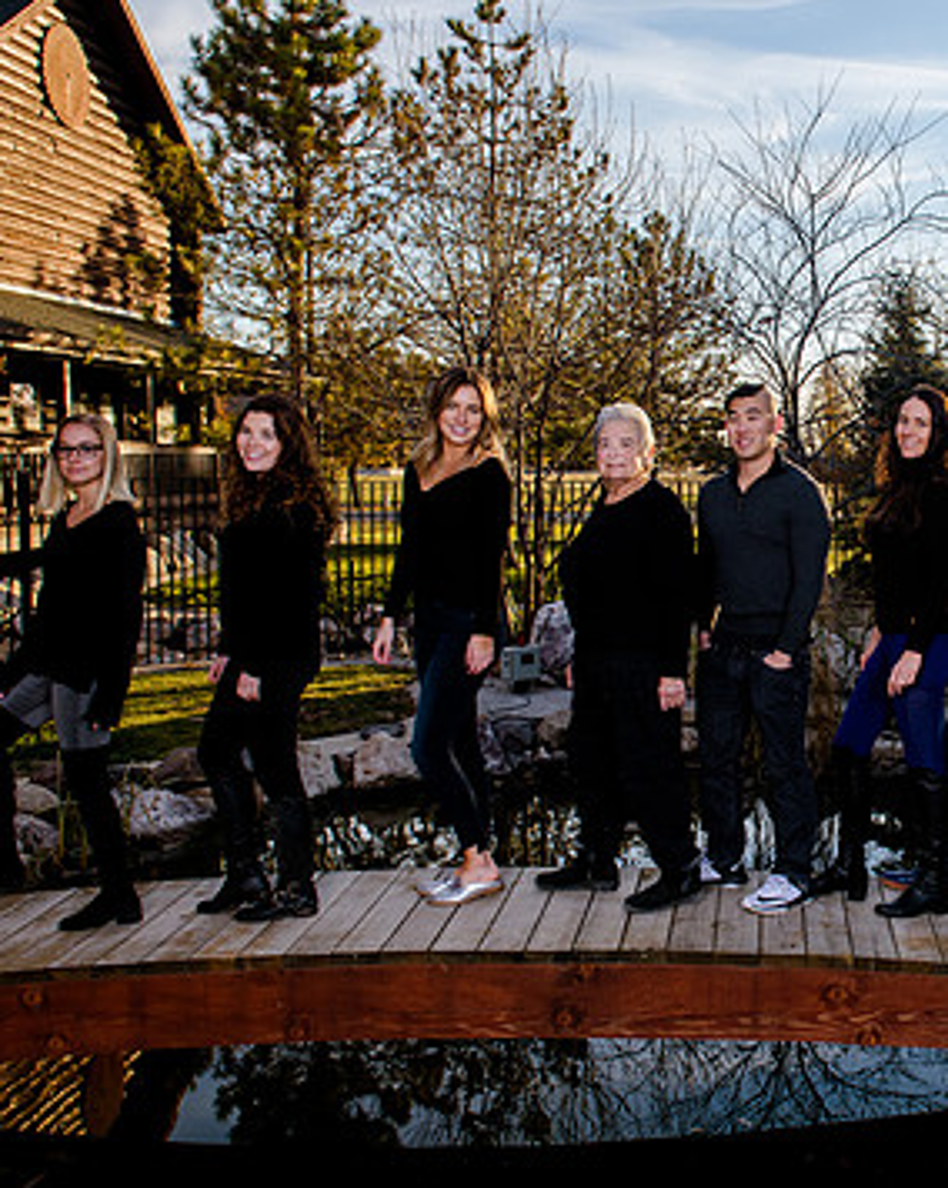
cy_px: 576
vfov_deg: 43.9
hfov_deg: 33.6
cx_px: 866
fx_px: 1476
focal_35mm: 42
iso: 200
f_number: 8
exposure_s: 1/160
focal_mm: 24
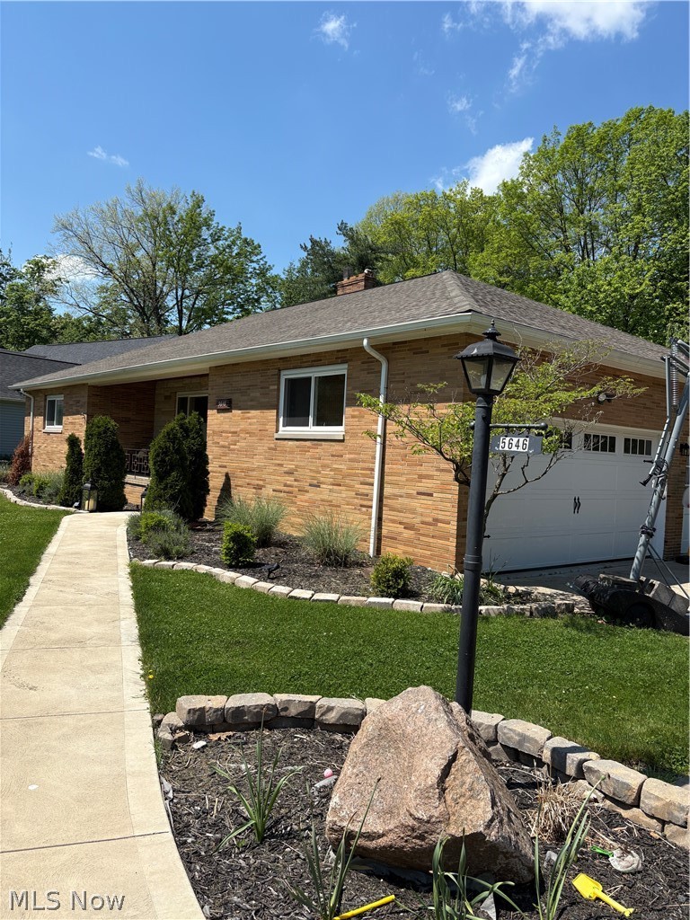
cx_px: 345
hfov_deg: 53.1
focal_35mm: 26
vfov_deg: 67.3
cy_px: 460
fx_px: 691
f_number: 1.6
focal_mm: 5.96
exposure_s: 1/3623
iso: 50
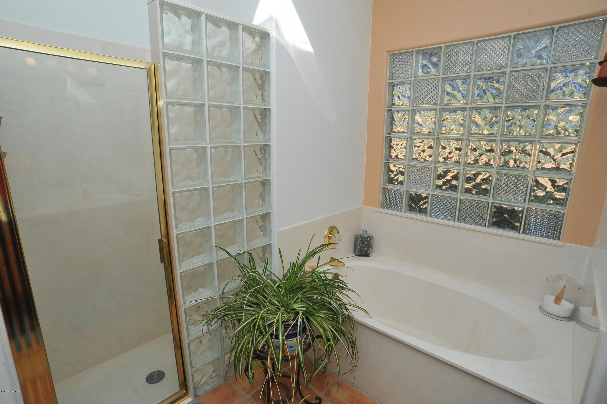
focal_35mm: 18
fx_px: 303
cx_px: 304
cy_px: 202
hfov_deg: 90.0
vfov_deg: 67.3
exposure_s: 1/160
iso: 1000
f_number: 20
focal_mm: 18
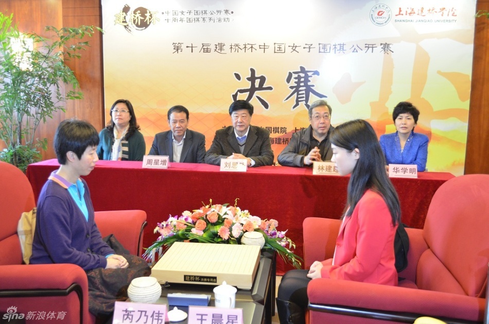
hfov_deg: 49.6
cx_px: 244
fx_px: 529
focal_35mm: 39
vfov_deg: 34.1
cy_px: 162
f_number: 4.2
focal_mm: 26
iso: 1600
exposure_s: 1/20
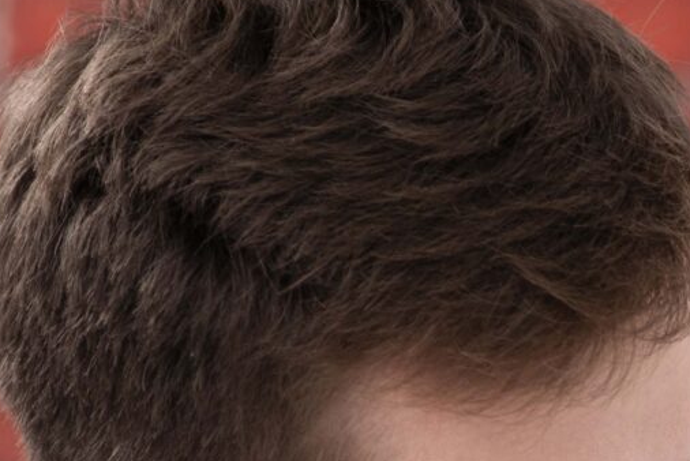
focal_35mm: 430
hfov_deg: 4.8
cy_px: 910
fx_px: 8246
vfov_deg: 3.2
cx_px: 1047
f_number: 3.5
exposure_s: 1/160
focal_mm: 85
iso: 125
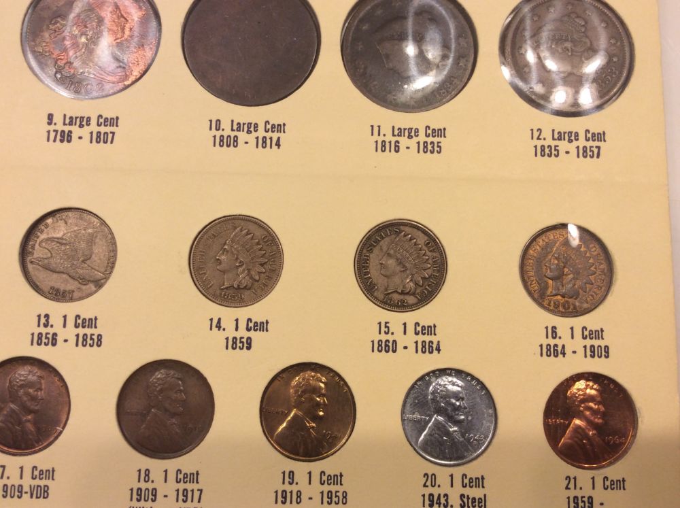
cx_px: 340
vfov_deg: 44.1
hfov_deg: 56.9
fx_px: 628
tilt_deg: -82.9
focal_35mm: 32
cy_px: 254
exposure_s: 1/60
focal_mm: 3.3
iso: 40
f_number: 2.4
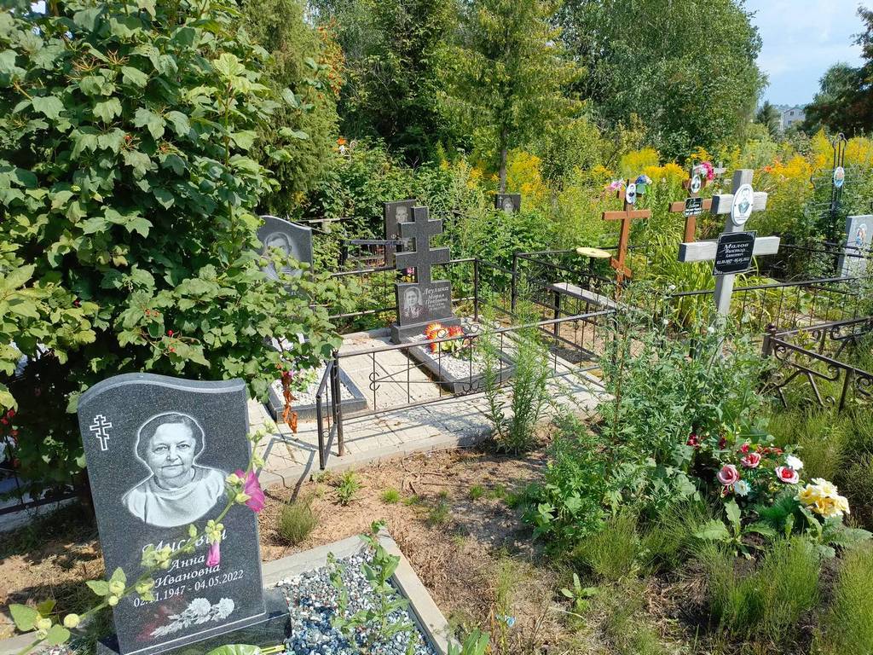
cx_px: 436
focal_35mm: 25
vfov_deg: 54.9
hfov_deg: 69.4
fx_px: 630
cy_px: 328
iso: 102
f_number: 1.69
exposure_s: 1/1008
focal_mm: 4.76
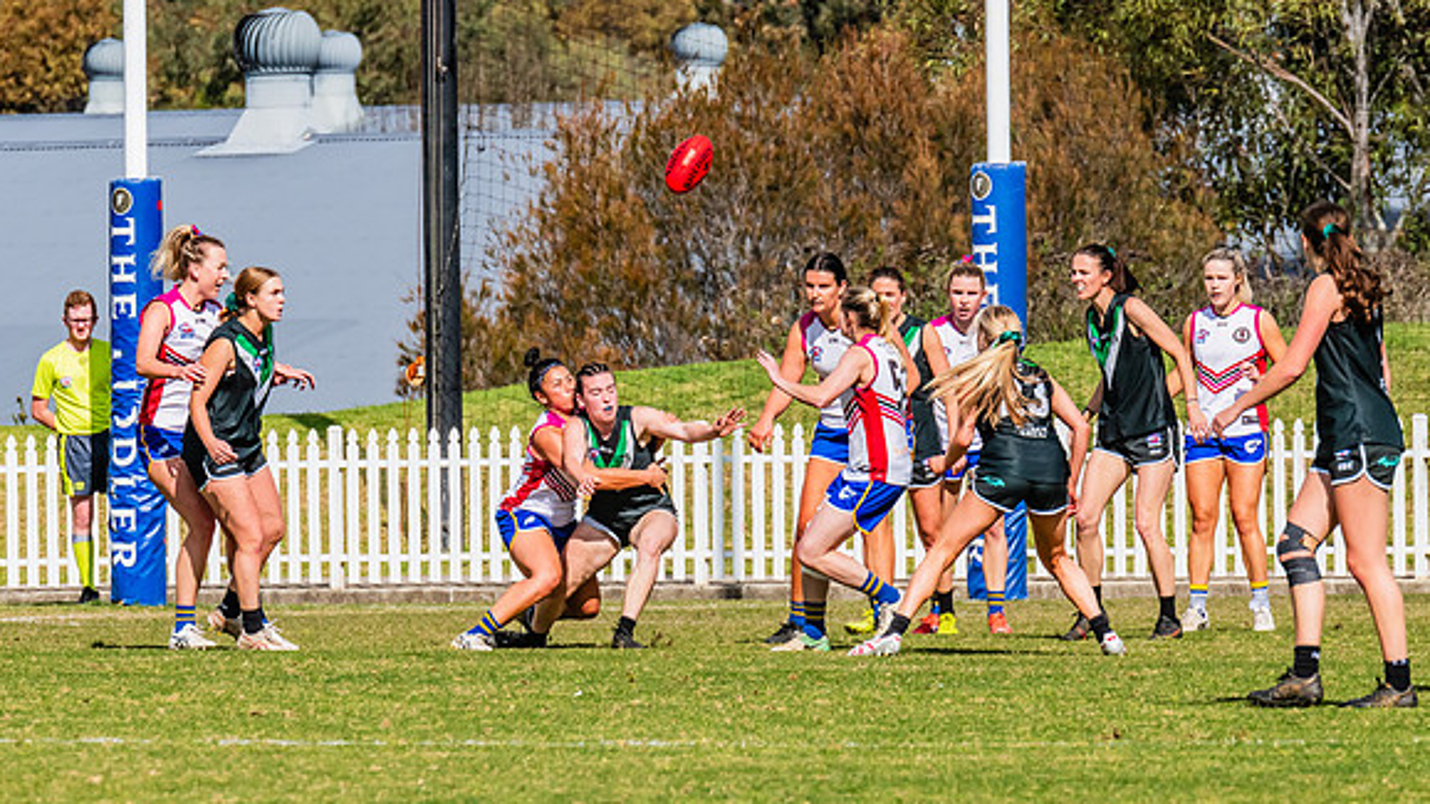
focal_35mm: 588
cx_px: 583
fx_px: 22294
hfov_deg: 3.7
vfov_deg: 2.1
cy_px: 490
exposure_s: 1/1250
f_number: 16
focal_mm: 420
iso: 800
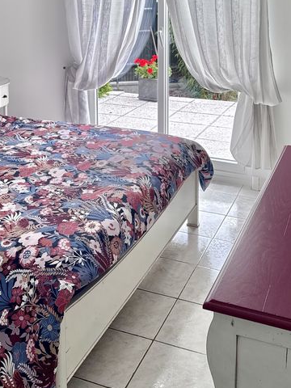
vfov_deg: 36.1
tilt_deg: -8.3
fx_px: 560
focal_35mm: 50
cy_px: 47
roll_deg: +0.7
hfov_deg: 29.0
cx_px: 112
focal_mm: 6.76
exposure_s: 1/209
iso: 64
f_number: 1.78
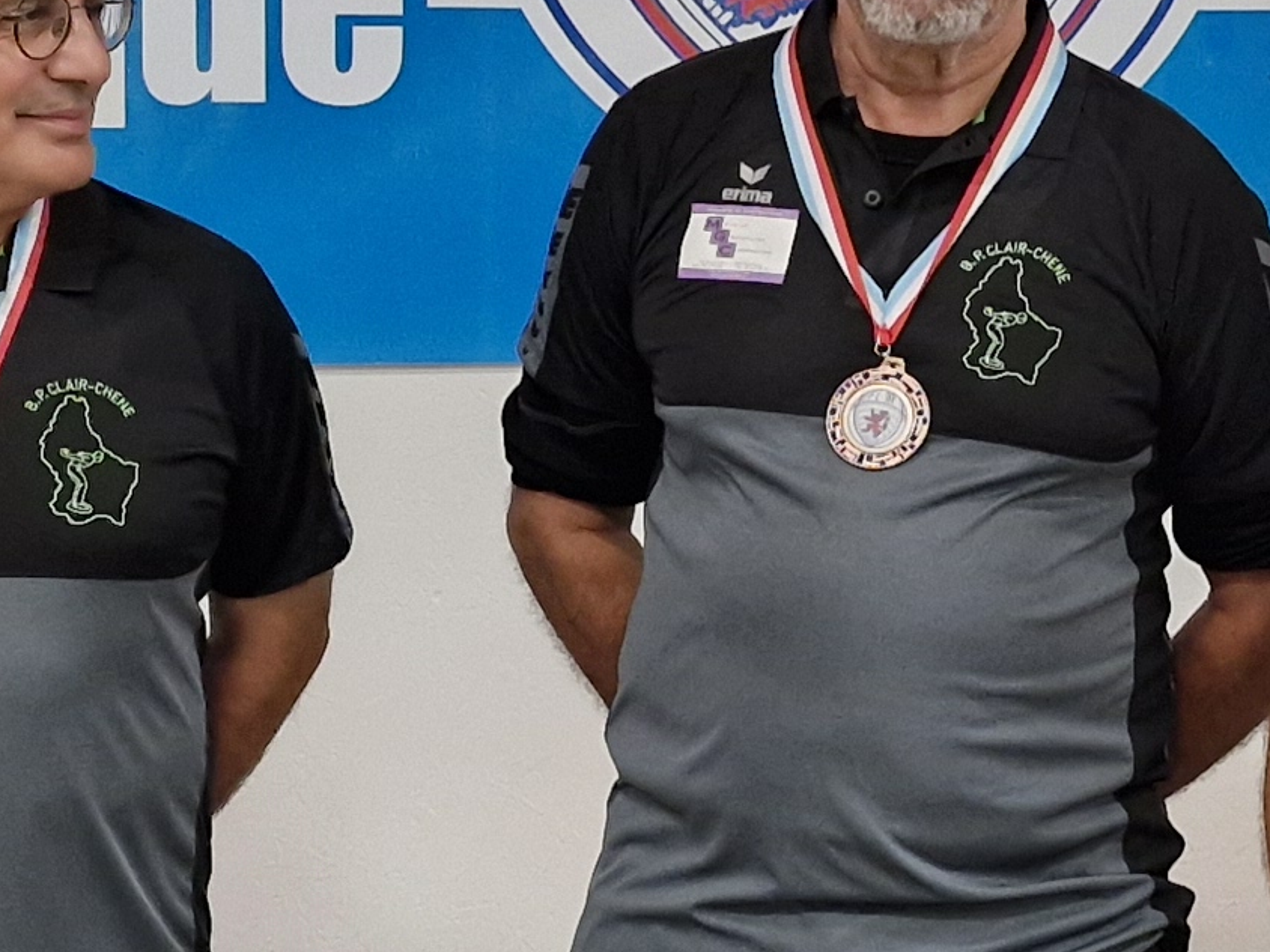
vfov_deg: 13.5
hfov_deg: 18.0
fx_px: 3999
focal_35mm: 109
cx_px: 864
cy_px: 206
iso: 500
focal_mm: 5.54
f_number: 1.8
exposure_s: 1/100
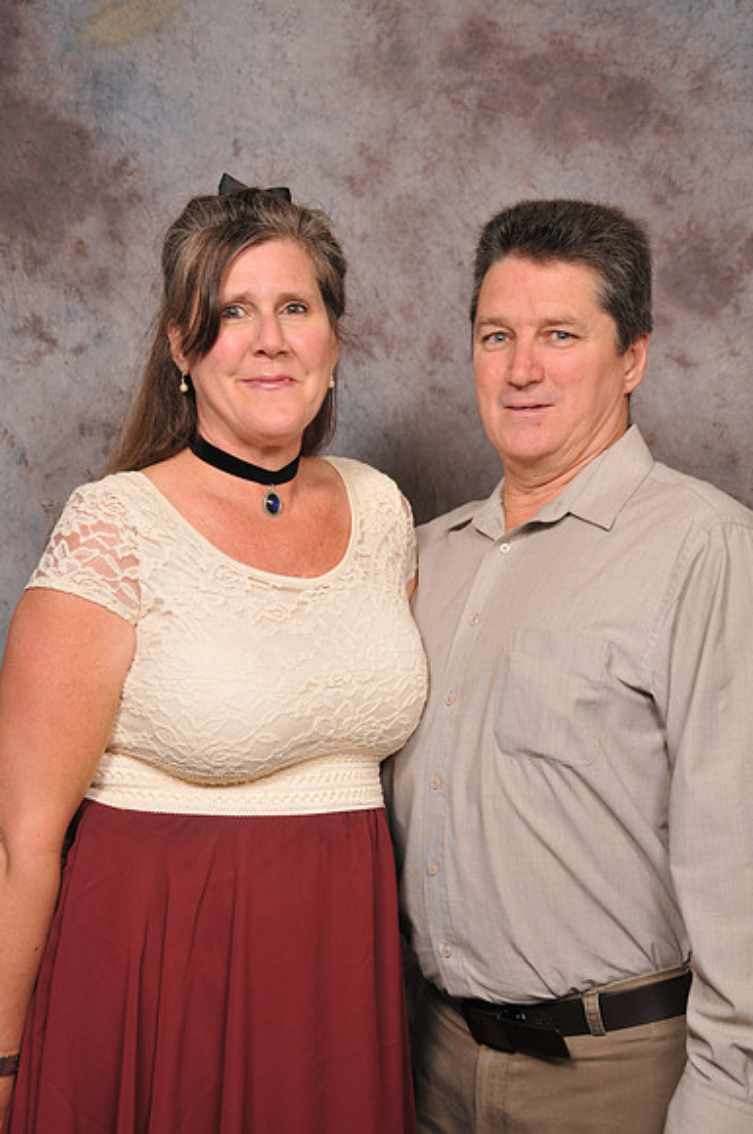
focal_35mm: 63
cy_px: 567
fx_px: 1982
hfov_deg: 21.5
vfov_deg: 31.9
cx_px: 376
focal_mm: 42
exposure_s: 1/60
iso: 200
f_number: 5.6
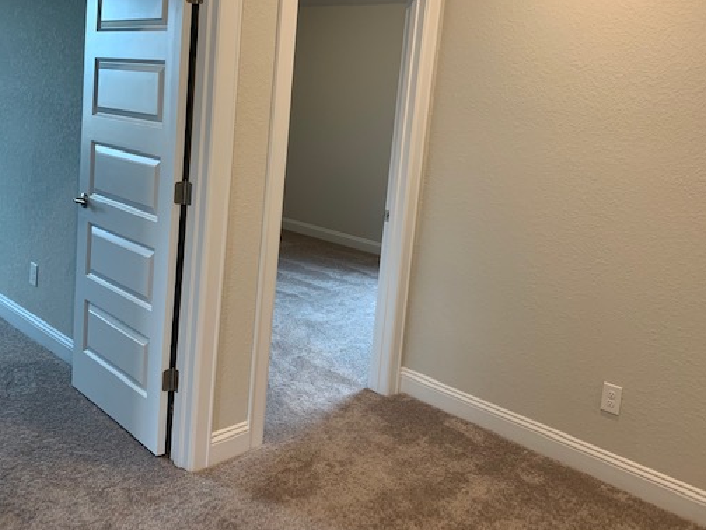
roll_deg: -6.0
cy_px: 209
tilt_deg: -7.3
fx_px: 673
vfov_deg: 42.7
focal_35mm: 33
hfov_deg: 55.4
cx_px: 356
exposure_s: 1/60
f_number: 1.8
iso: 100
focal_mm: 4.25
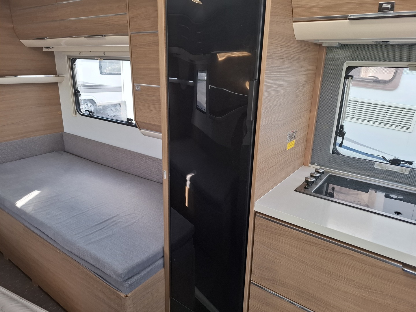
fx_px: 276
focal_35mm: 23
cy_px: 156
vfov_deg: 58.9
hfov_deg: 73.9
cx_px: 208
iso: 50
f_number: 1.8
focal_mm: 5.54
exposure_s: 1/126
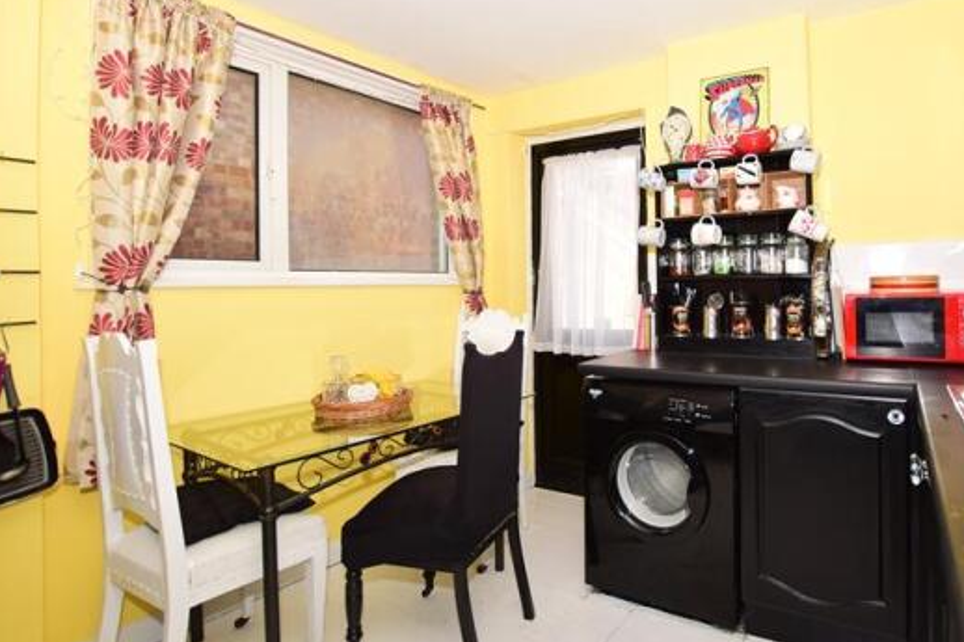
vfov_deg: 64.2
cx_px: 594
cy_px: 274
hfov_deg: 85.5
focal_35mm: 19
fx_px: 509
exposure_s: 1/160
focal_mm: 10
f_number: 6.3
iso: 200
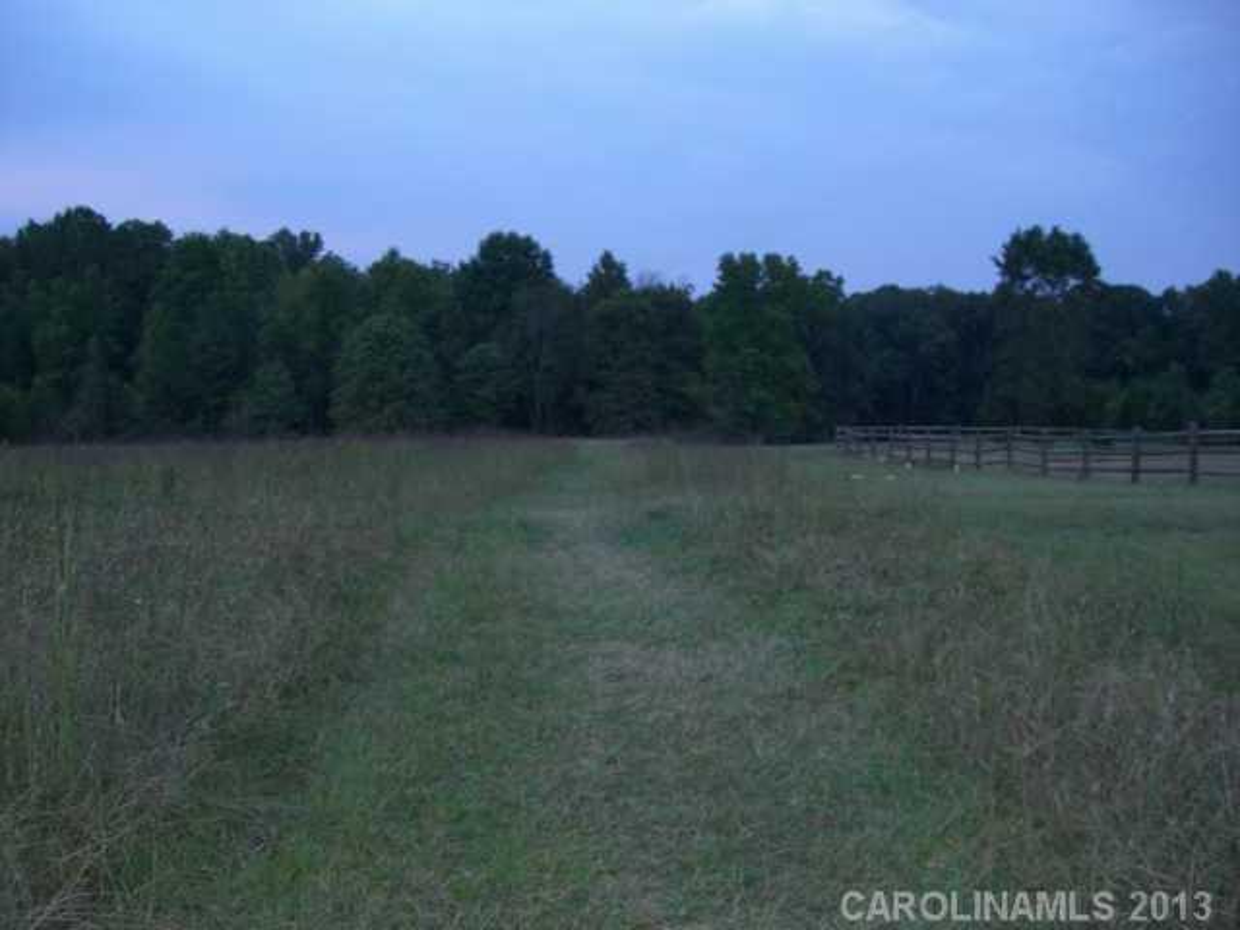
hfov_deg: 49.0
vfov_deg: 37.7
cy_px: 465
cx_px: 620
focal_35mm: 38
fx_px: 1361
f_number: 2.7
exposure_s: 1/60
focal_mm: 6.2
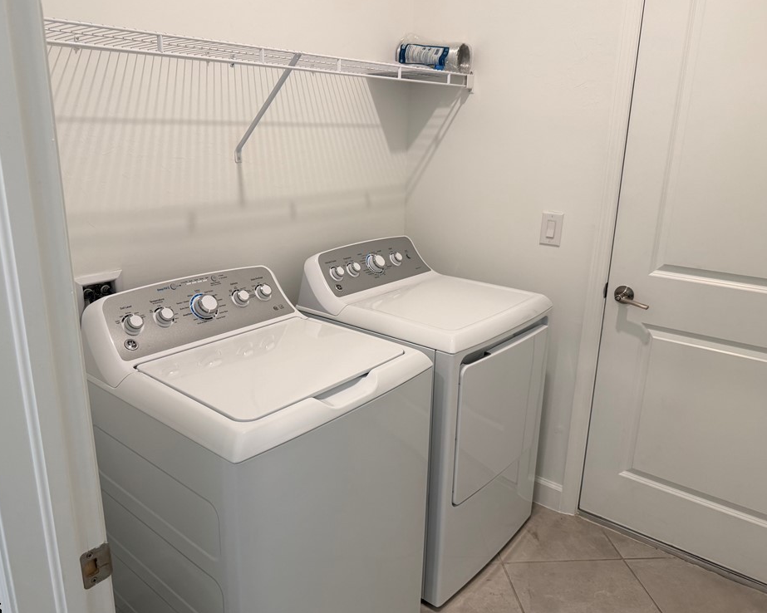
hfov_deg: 65.9
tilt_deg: -14.1
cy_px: 302
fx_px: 590
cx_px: 348
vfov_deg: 54.9
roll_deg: -0.6
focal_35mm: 26
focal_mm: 6.76
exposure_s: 1/120
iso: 160
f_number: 1.78
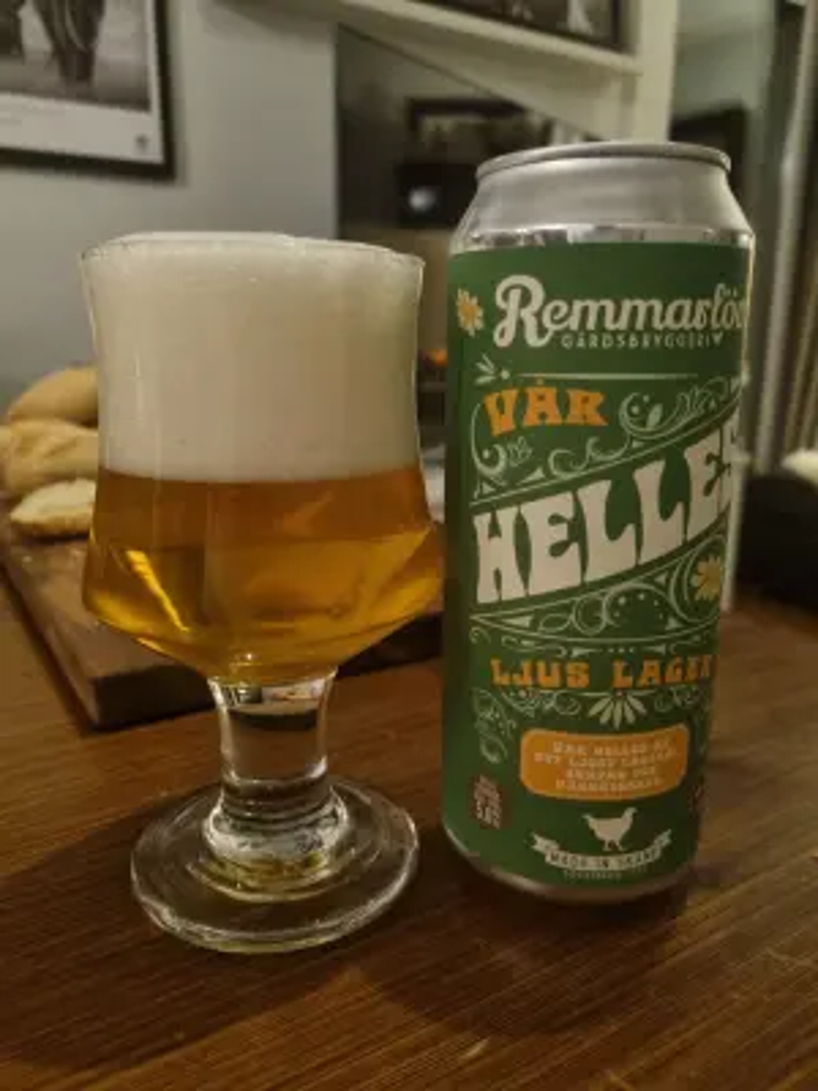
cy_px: 546
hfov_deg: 53.1
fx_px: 819
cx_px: 409
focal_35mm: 26
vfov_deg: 67.3
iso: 1000
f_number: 1.8
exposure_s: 1/25
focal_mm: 5.4
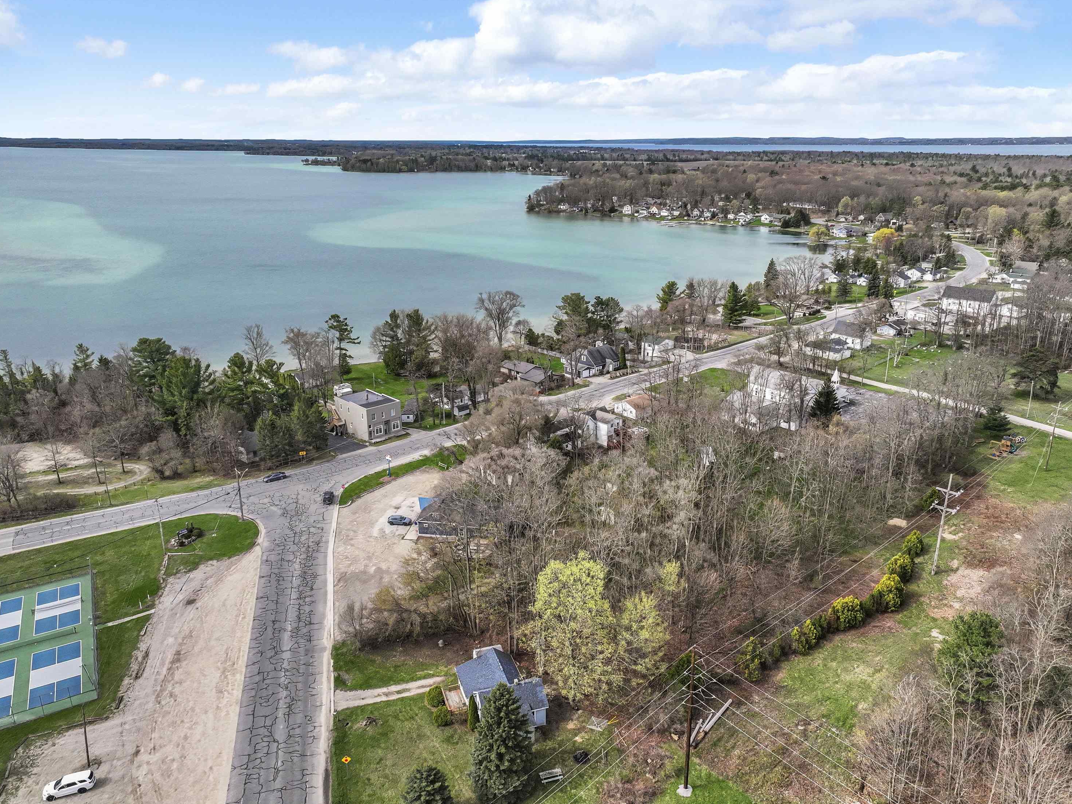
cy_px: 393
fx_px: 774
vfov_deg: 54.9
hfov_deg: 69.4
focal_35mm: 25
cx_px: 533
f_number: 2.8
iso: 800
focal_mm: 12.29
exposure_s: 1/320
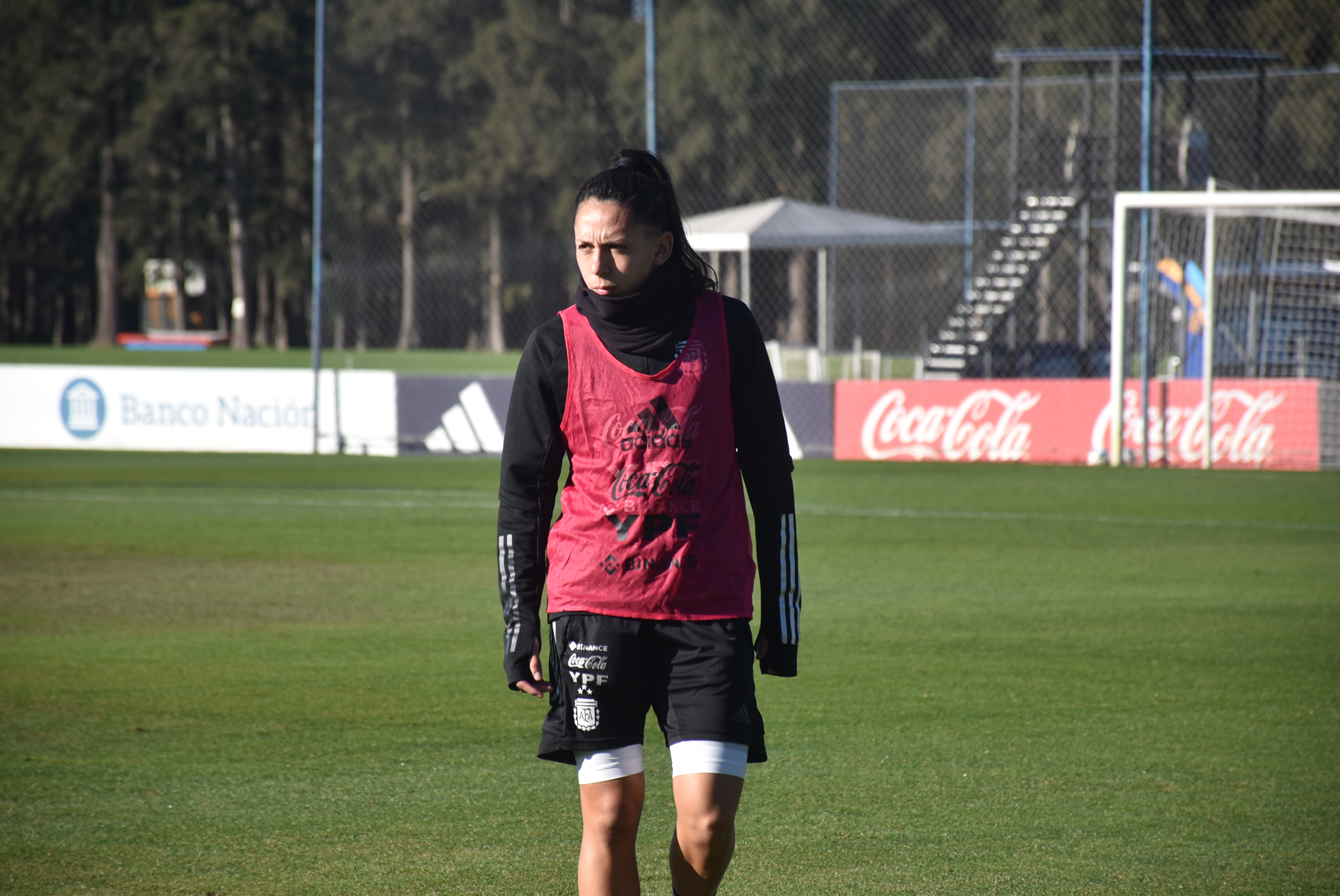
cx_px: 670
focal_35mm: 210
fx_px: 7822
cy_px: 448
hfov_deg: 9.8
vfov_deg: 6.6
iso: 200
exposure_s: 1/640
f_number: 6.3
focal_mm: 140
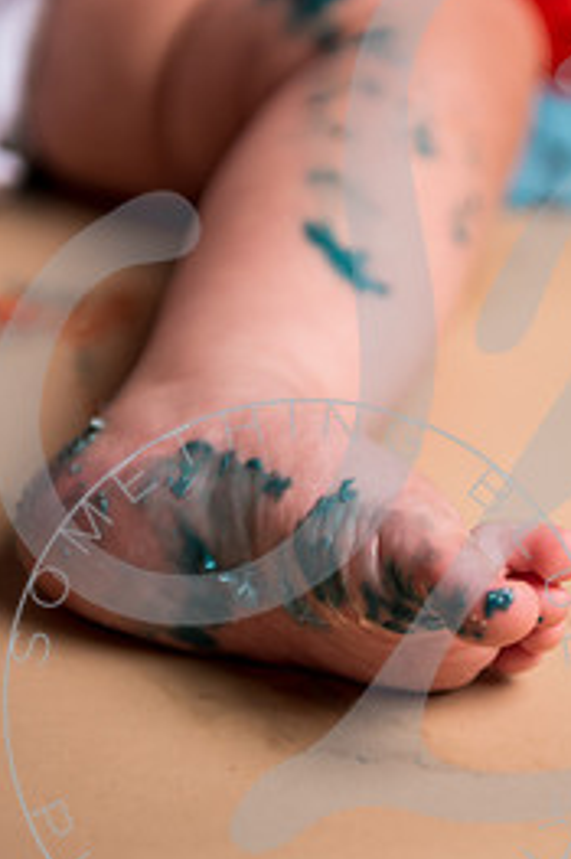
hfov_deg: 11.4
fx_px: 2859
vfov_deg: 17.1
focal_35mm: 120
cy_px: 454
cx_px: 454
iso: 125
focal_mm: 70
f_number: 2.8
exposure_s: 1/125
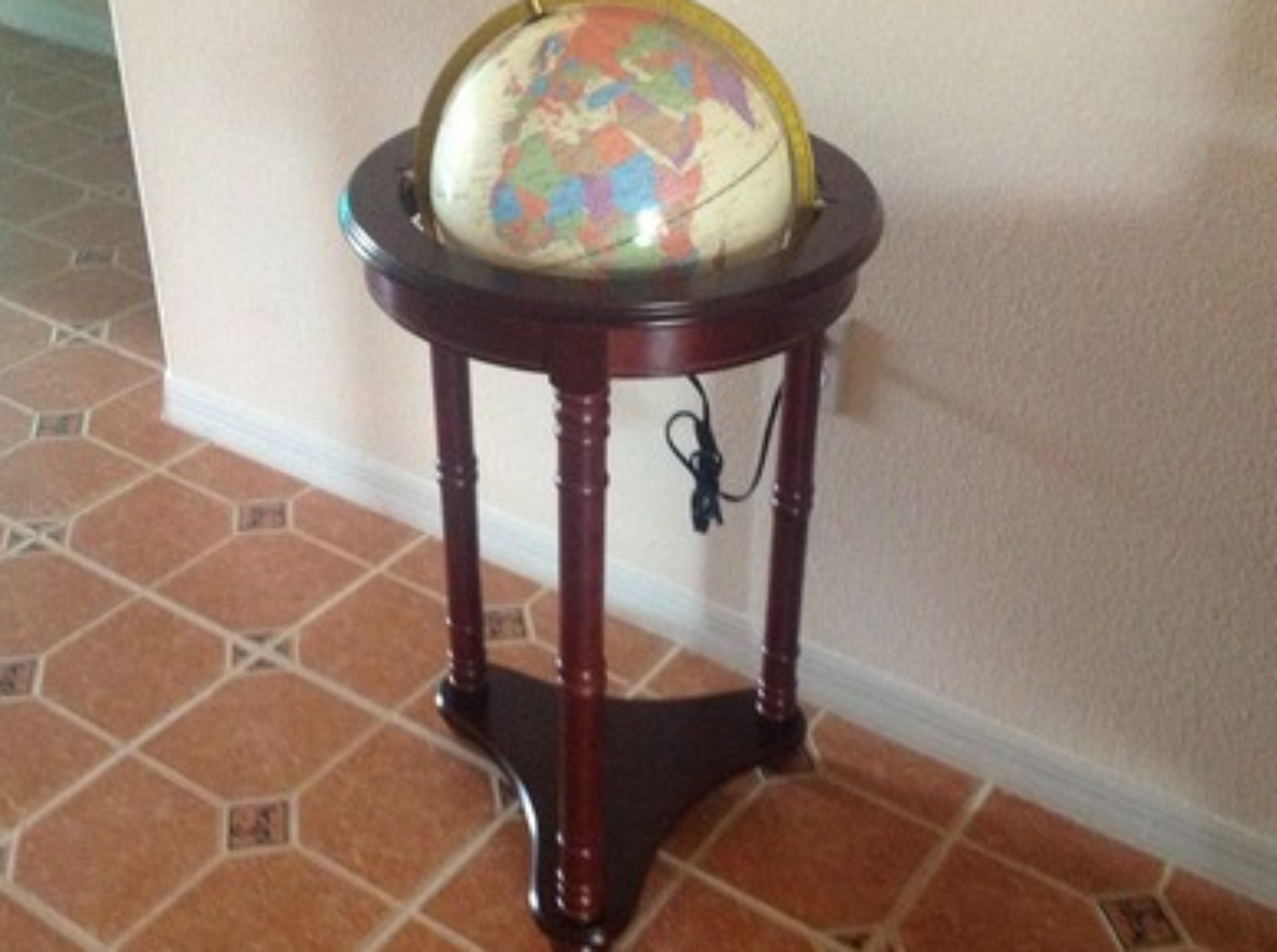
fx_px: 1656
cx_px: 653
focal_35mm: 45
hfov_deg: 42.2
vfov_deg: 32.1
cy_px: 451
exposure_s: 1/15
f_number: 2.4
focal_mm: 4.28
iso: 640
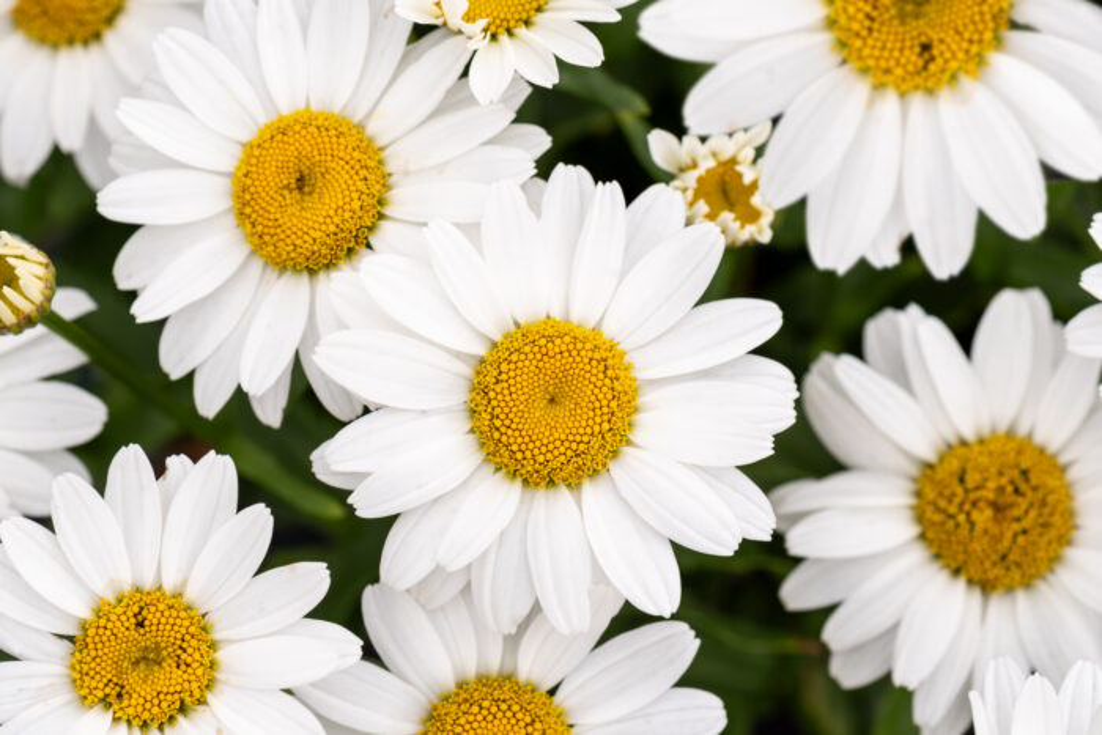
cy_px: 368
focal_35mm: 105
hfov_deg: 19.5
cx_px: 551
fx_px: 3215
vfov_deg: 13.0
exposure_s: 1/200
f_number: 10
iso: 500
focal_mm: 105
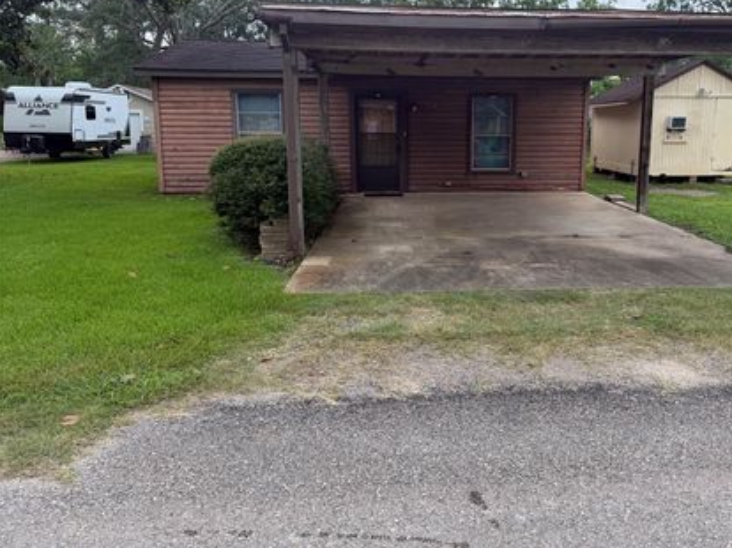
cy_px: 222
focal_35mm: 29
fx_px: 613
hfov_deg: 61.1
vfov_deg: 47.9
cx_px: 440
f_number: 1.78
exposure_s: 1/1689
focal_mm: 6.76
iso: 100
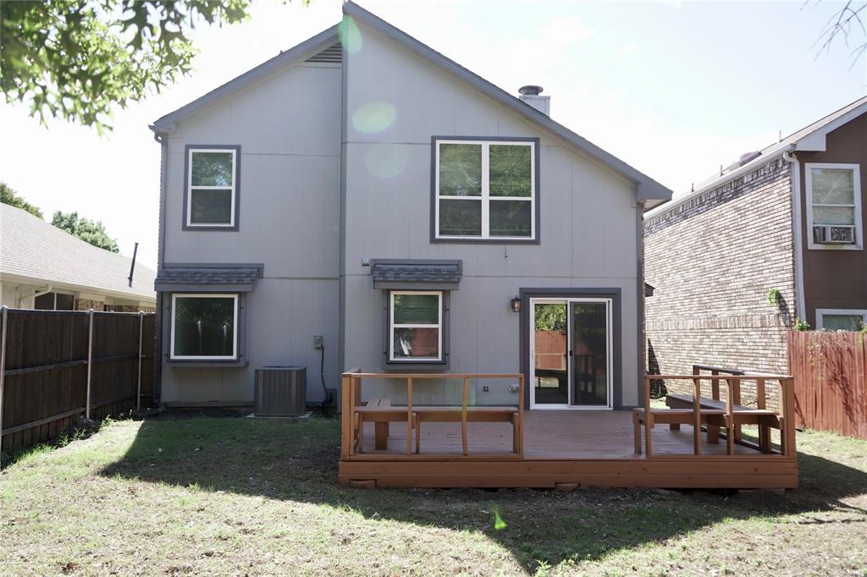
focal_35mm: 28
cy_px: 288
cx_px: 434
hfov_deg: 65.5
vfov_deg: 46.4
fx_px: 674
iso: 800
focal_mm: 28
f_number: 3.5
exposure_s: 1/2000
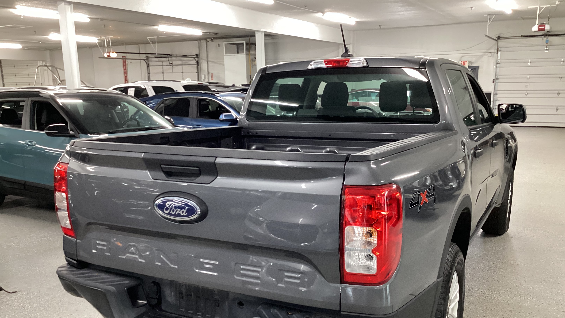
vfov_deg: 34.4
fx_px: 509
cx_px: 282
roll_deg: +0.8
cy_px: 209
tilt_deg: -15.8
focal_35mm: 34
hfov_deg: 58.0
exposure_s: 1/40
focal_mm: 3.3
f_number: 2.4
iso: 320
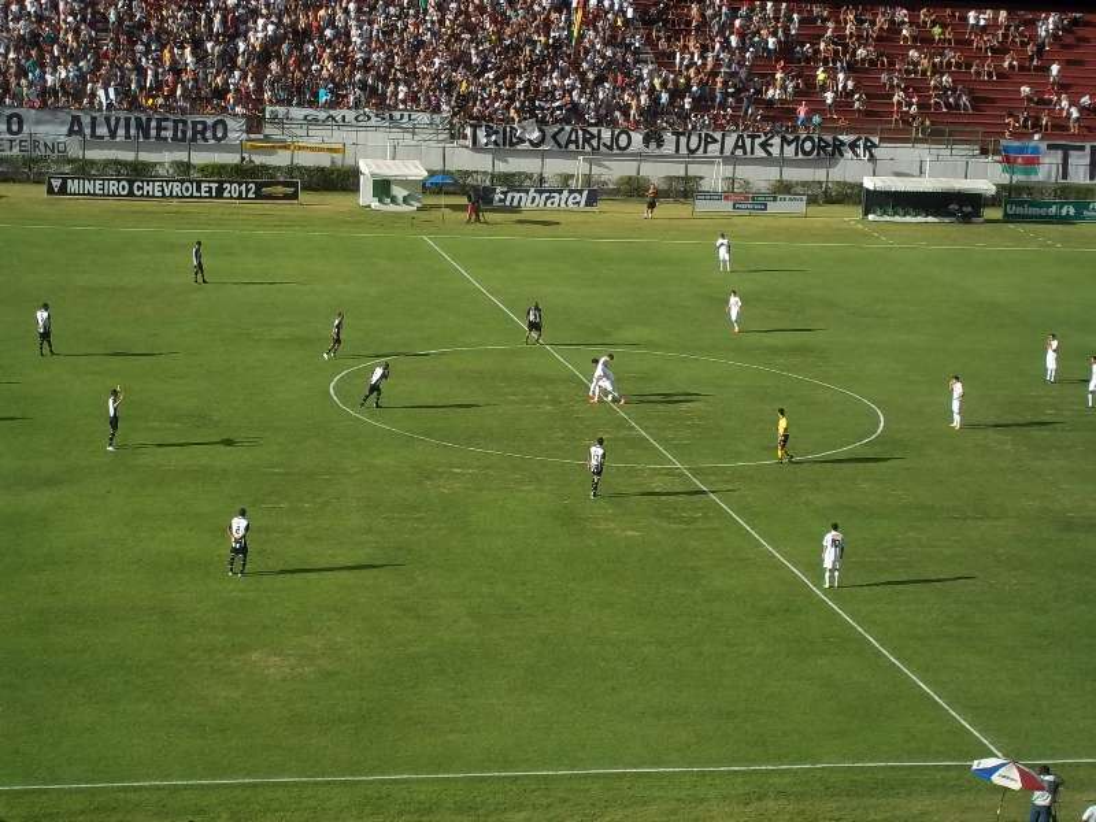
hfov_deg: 22.8
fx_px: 2723
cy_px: 411
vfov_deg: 17.2
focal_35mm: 86
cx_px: 548
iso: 80
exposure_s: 1/400
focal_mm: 15.4
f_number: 5
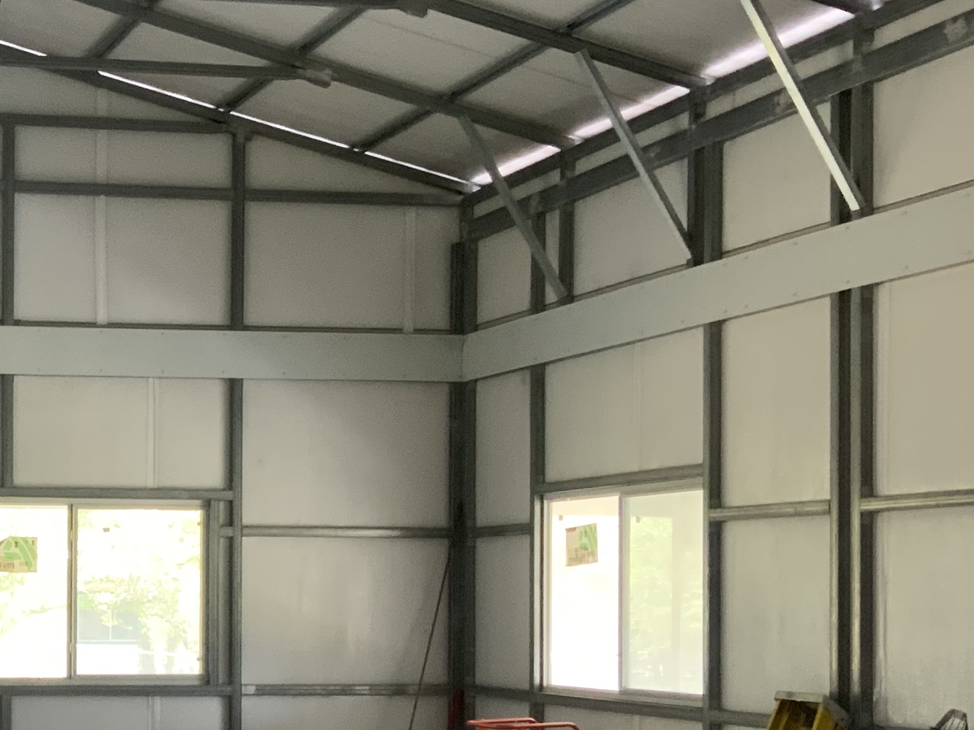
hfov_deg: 25.2
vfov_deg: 20.1
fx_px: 2026
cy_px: 618
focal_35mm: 72
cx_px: -83
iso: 125
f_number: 1.8
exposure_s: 1/60
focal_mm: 3
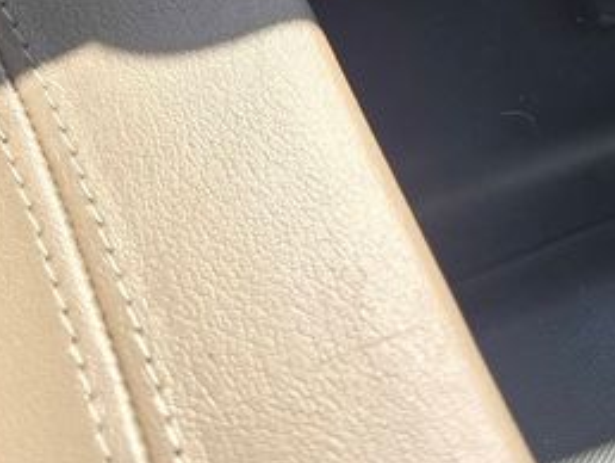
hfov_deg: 32.3
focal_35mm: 57
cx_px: 539
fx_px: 1014
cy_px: -45
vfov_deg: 24.0
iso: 25
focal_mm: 5.4
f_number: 1.8
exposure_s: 1/286
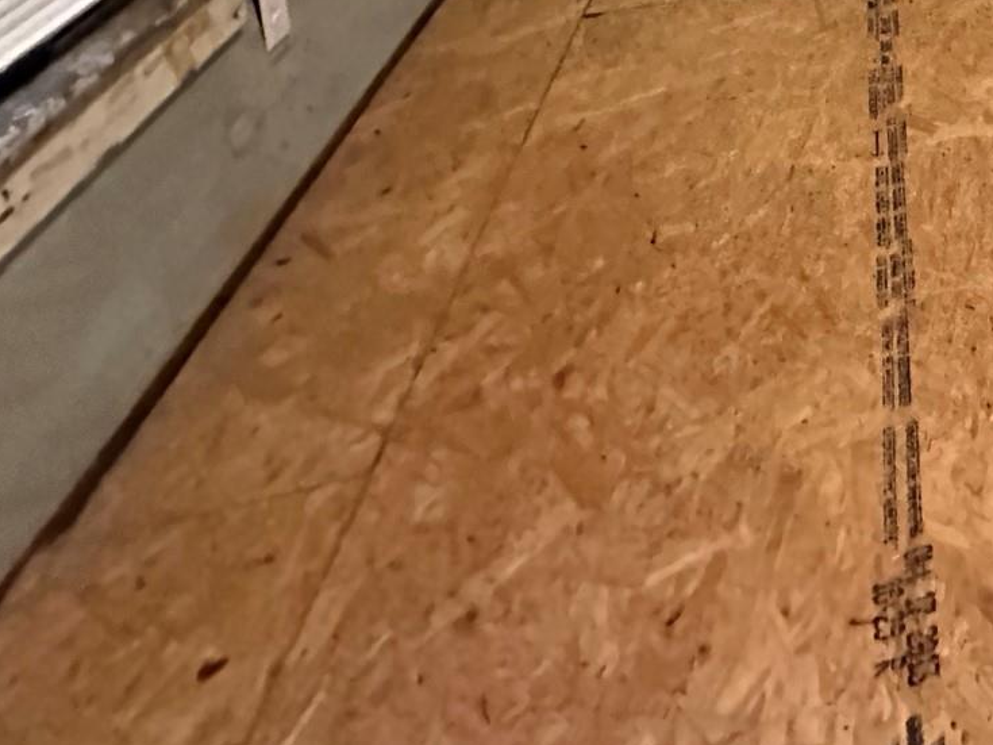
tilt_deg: -16.3
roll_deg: +0.8
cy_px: -254
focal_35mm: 39
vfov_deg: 29.0
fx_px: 1119
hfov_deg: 34.8
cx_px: 1269
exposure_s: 1/60
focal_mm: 2.22
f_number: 2.2
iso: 800
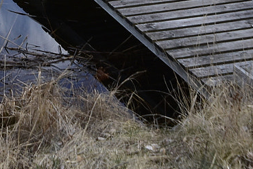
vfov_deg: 9.1
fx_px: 1005
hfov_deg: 14.2
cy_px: -159
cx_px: 14
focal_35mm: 143
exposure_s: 1/125
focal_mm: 22
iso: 250
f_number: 5.6
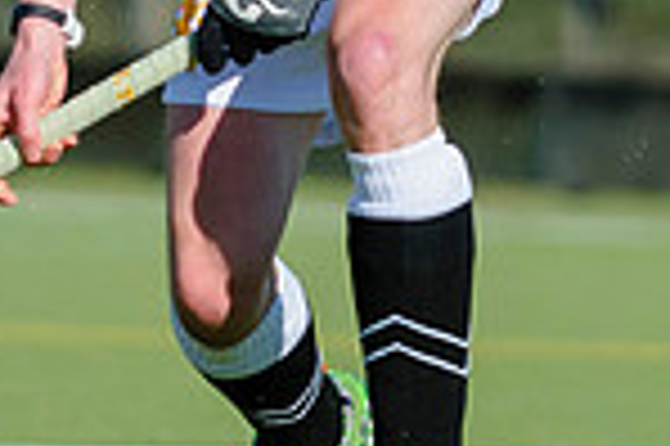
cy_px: -183
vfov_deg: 0.6
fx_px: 45863
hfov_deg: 0.8
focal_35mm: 2467
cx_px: -468
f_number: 4
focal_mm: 300
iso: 200
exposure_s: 1/3000
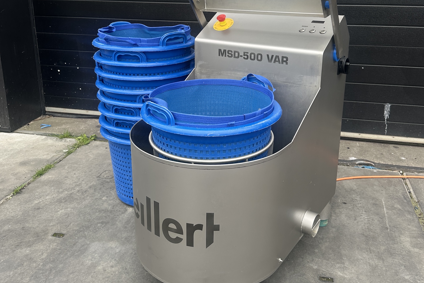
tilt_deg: -15.5
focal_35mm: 34
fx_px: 400
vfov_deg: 38.4
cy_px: 90
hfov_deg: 55.8
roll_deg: +0.7
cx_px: 216
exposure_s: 1/611
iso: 80
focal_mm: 6.86
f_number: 1.78
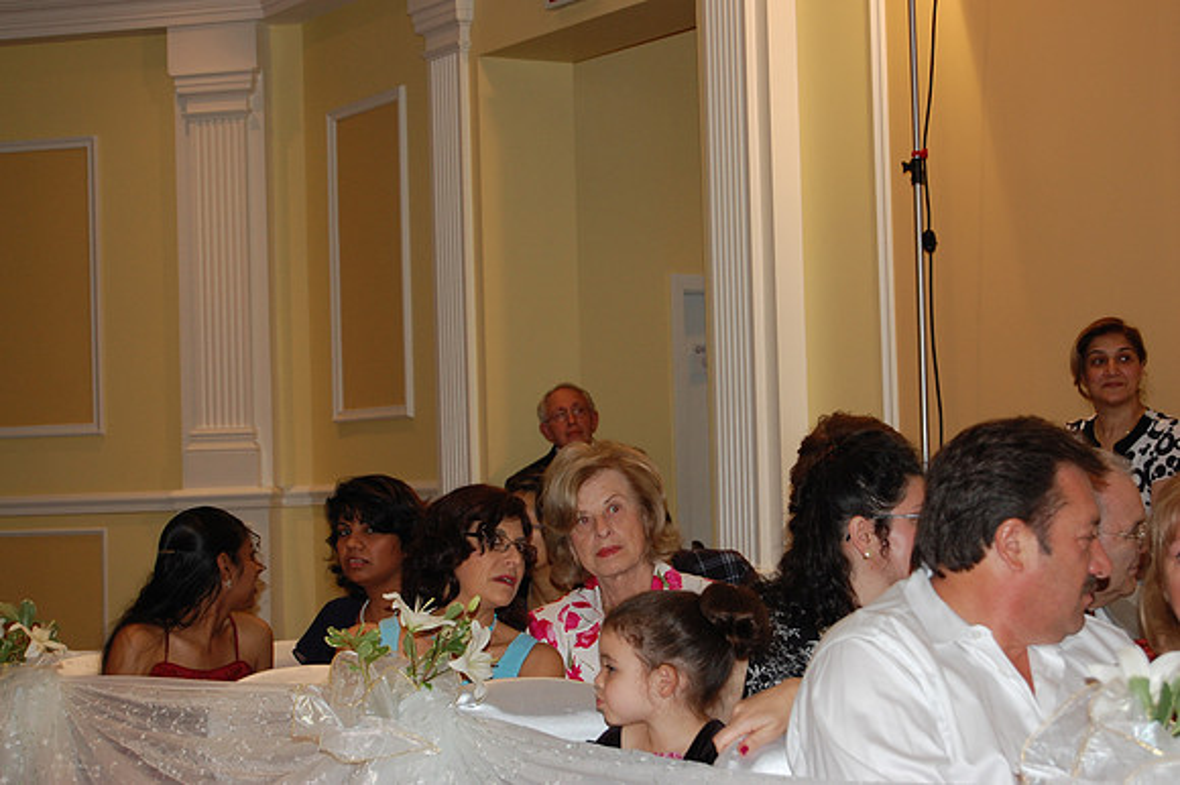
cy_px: 392
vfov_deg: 16.5
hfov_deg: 24.6
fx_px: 2703
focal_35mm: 82
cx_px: 590
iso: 400
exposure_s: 1/60
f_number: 5.6
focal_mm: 55
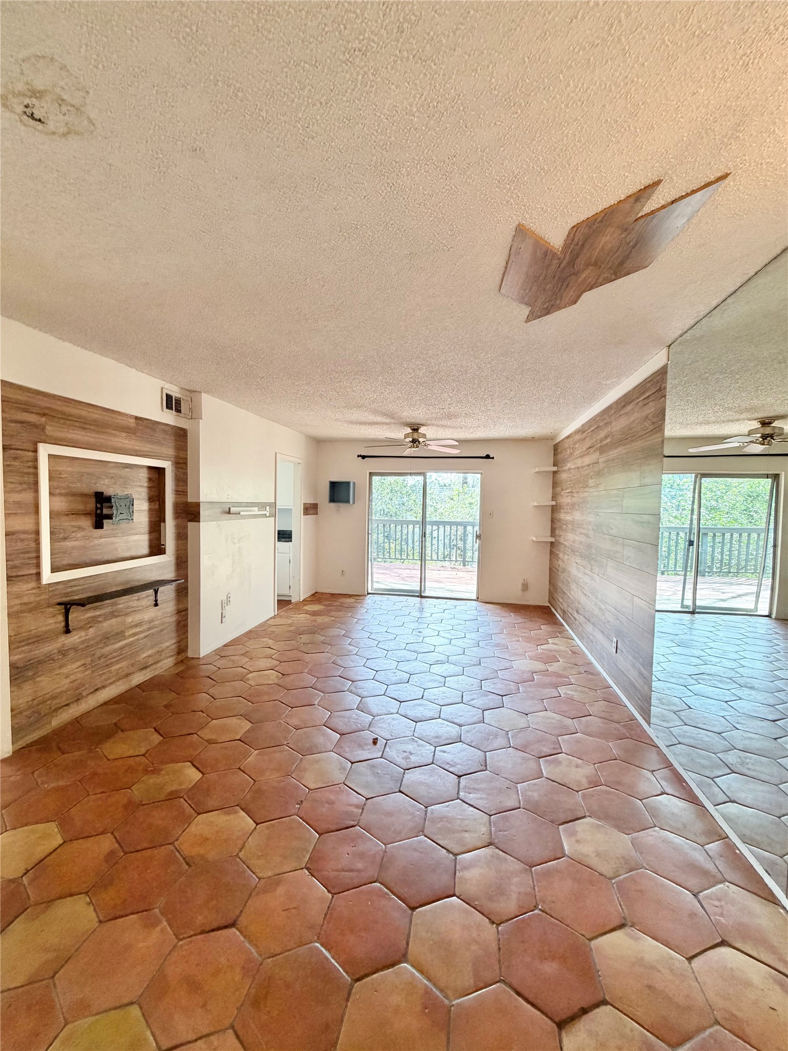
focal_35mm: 14
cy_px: 526
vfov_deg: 102.1
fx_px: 425
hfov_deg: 85.7
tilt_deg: -3.1
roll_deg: -1.7
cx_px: 394
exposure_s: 1/120
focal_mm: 2.22
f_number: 2.2
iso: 250
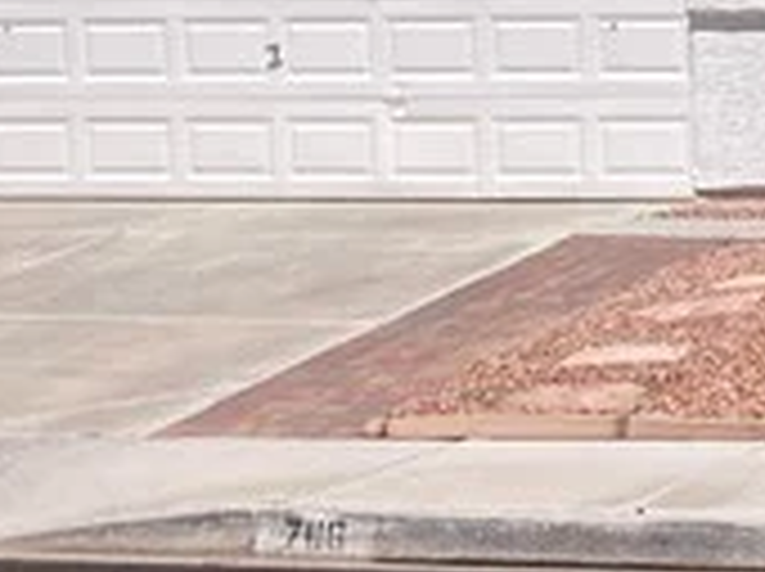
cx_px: 1282
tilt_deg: -4.0
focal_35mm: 169
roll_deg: +1.3
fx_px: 3730
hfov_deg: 11.1
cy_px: 306
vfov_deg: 8.8
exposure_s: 1/2558
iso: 20
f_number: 1.8
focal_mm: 3.99
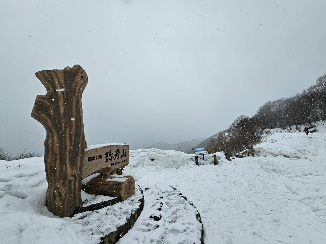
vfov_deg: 89.9
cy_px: 122
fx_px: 122
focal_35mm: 13
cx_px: 163
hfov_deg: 106.2
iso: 50
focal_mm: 2.2
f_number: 2.2
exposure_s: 1/1989
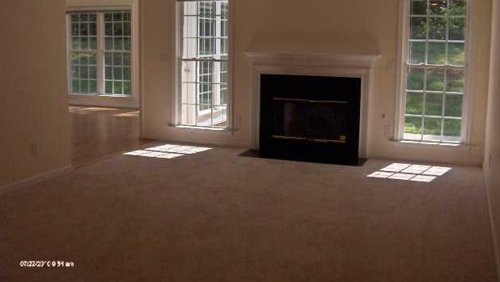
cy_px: 112
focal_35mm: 43
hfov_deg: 47.3
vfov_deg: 27.7
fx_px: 570
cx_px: 248
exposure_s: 1/699
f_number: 2.8
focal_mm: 8
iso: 100
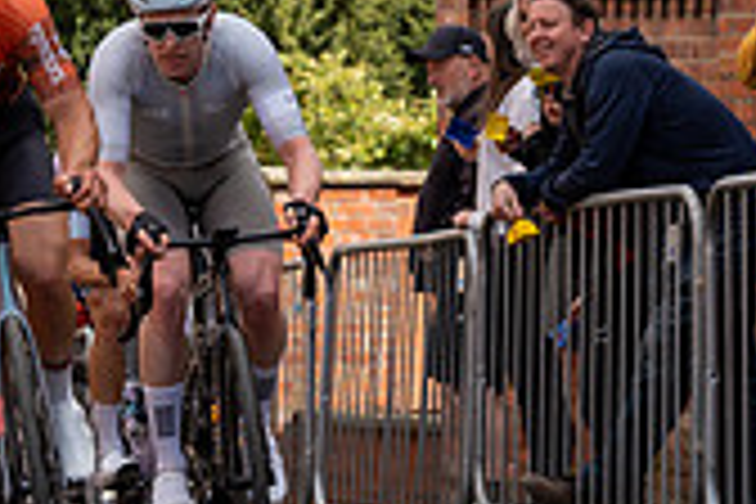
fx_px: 5082
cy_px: -187
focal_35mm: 242
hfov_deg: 8.5
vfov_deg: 5.6
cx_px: 40
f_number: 5
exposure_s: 1/1000
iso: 320
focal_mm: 70
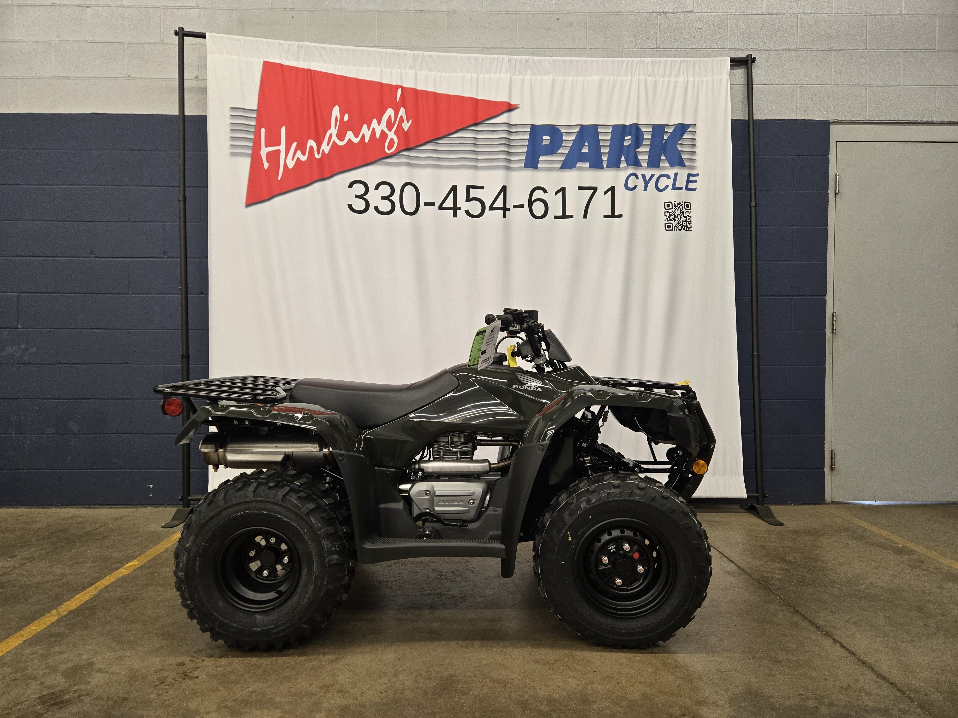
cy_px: 359
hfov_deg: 73.9
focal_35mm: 23
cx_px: 479
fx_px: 637
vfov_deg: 58.9
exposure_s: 1/120
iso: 250
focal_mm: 5.4
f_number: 1.8
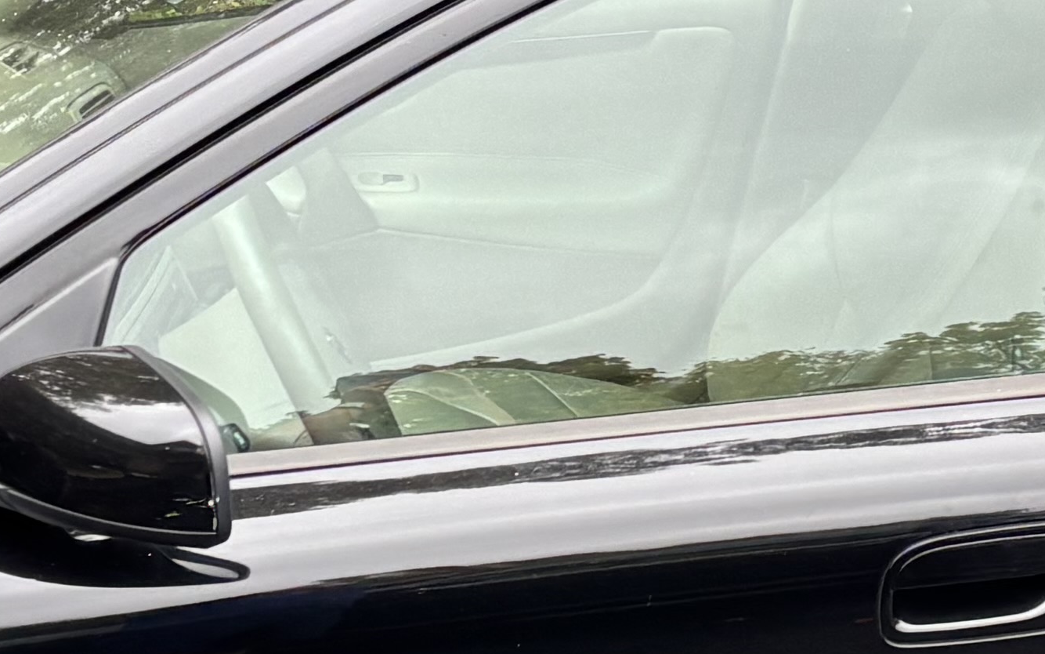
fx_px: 3361
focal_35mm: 118
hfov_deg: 17.5
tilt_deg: -12.1
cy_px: 136
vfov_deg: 11.1
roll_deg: -1.1
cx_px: 891
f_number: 1.6
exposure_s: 1/121
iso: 80
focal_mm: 5.96
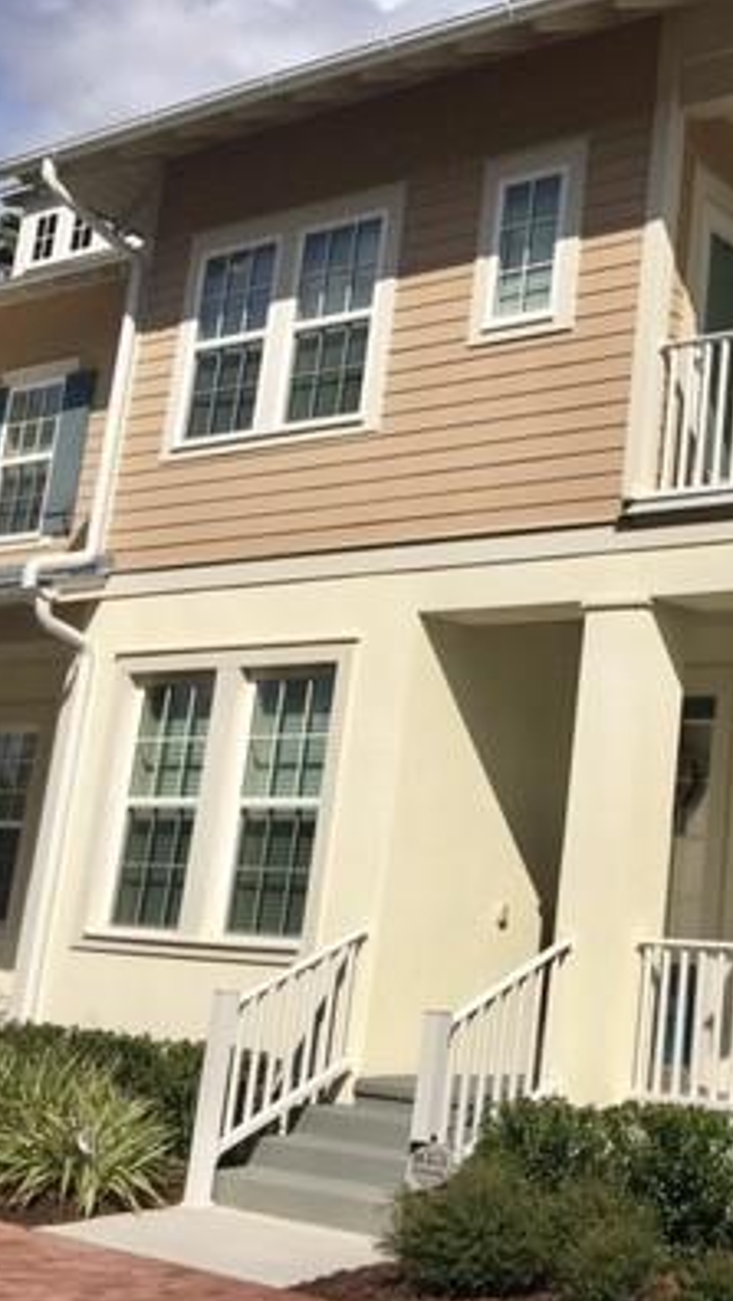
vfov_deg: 40.4
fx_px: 1761
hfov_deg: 22.7
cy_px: 522
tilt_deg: +13.2
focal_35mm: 51
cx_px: 710
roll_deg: -3.3
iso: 25
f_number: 2.2
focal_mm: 4.15
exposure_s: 1/4049
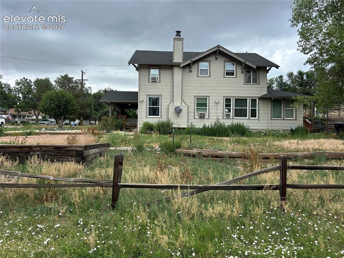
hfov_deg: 67.3
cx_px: 172
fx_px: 258
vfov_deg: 53.0
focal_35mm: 26
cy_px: 129
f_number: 1.5
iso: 50
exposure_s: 1/1621
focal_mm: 5.7
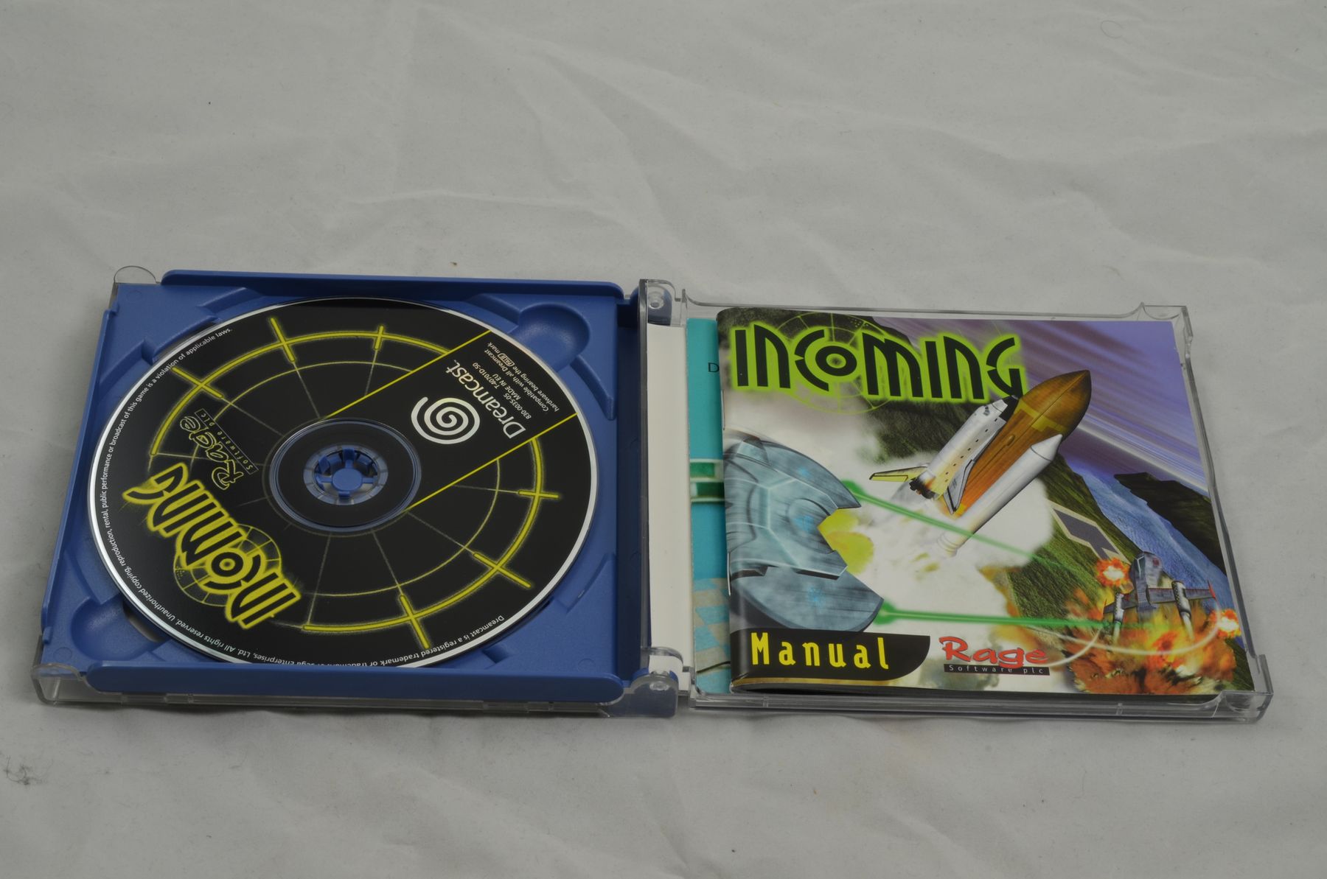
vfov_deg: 22.5
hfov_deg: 33.5
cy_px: 440
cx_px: 664
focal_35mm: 60
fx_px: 2208
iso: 100
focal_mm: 40
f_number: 20
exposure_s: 1/2.5
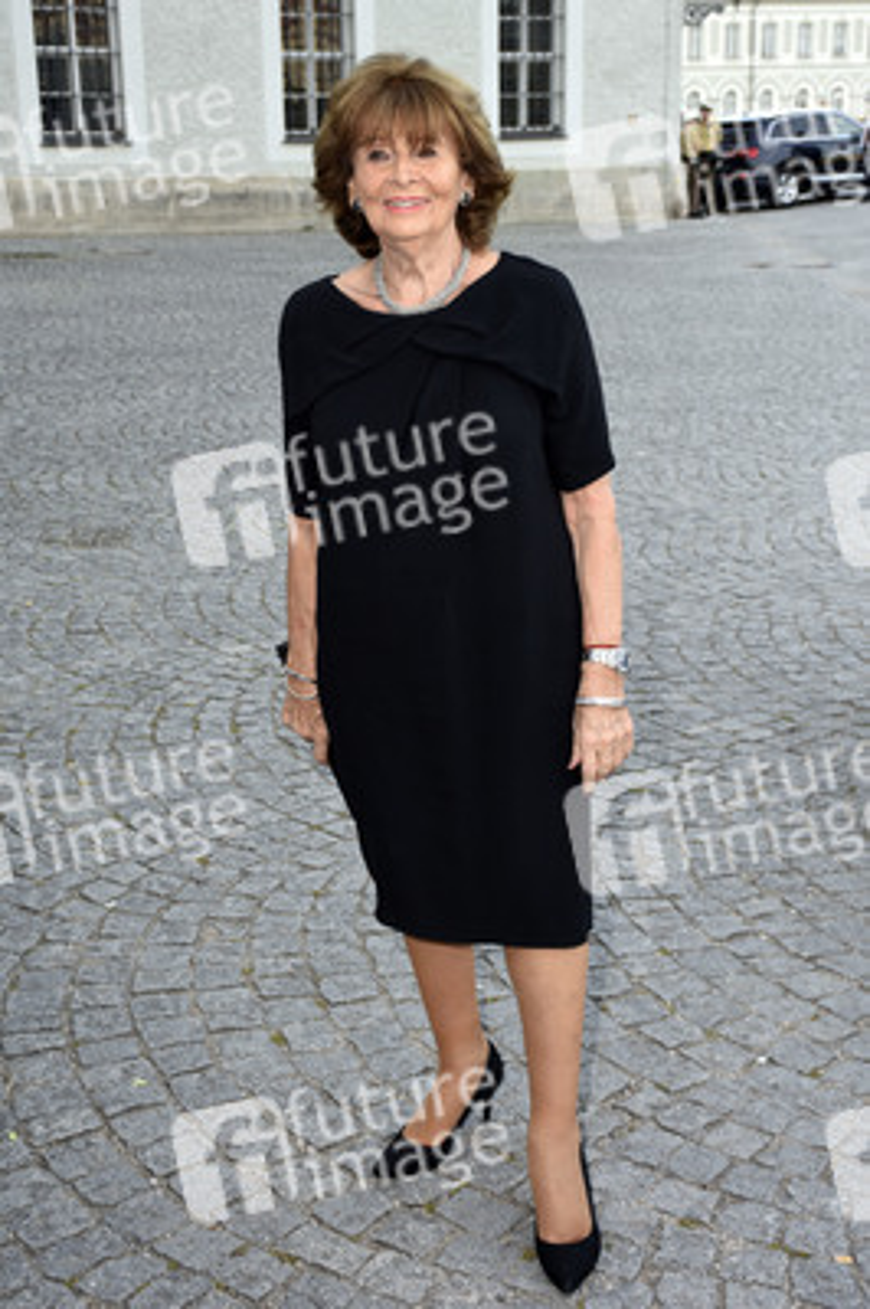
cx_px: 435
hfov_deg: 28.0
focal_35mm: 48
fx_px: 1743
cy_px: 654
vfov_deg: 41.1
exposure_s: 1/100
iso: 160
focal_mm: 32
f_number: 5.6
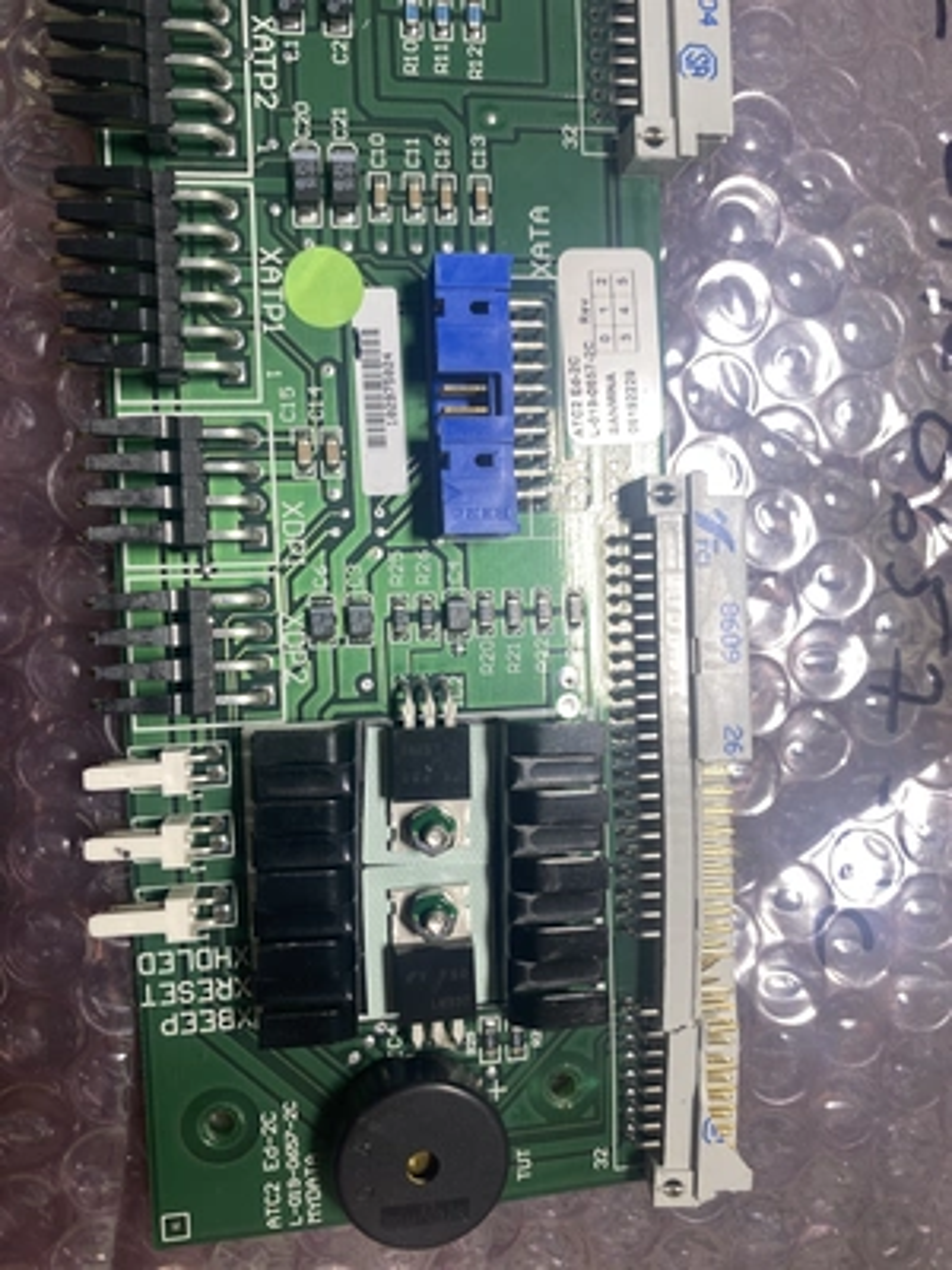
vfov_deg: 67.3
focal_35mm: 26
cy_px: 635
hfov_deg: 53.1
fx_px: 953
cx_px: 476
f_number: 1.8
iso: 32
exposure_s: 1/120
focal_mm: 4.25
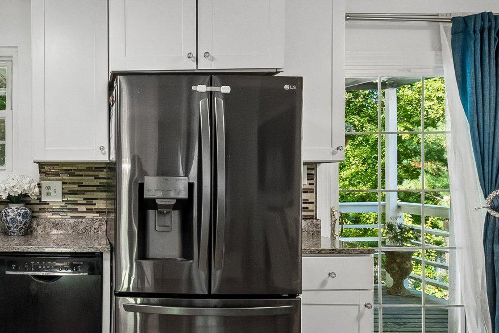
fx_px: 485
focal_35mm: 35
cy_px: 208
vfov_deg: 37.6
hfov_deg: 49.5
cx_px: 66
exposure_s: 1/40
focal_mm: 10
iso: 400
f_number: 5.6
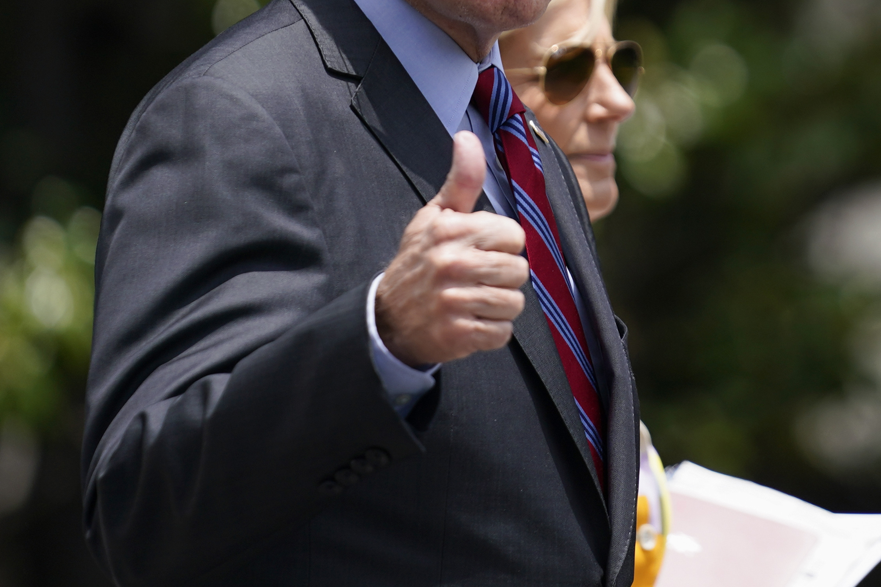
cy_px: 66
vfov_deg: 2.6
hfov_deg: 3.9
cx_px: 834
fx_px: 13067
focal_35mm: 534
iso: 160
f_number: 2.8
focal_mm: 200
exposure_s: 1/2500
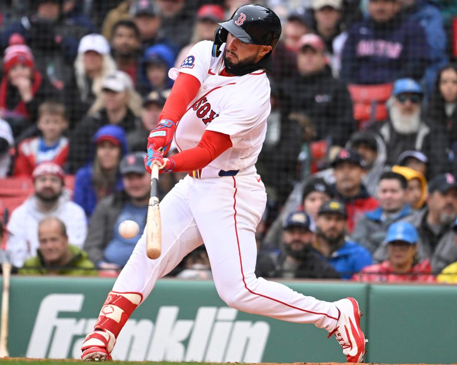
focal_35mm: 573
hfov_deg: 3.4
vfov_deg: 2.7
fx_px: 7749
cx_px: 189
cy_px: 170
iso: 3200
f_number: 5.6
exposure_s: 1/2500
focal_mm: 460
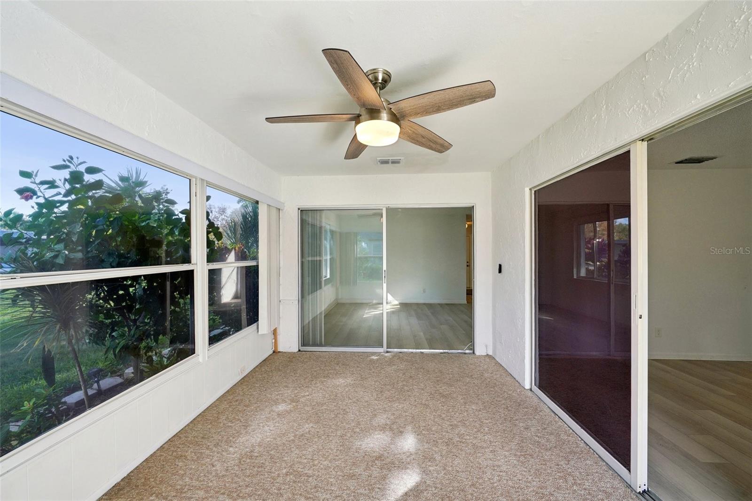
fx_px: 292
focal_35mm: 14
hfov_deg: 104.3
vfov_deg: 81.2
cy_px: 250
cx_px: 376
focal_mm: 14
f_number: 8
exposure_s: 1/80
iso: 400
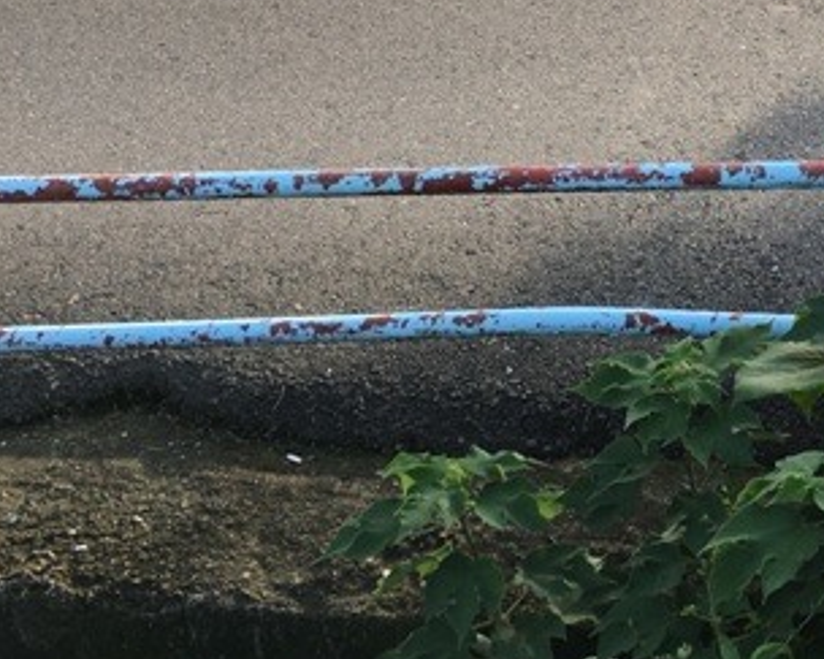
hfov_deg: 27.5
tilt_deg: -18.2
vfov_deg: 21.7
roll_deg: -0.6
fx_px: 1633
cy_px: -49
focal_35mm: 67
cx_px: 707
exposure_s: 1/253
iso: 25
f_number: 2.2
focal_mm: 4.15
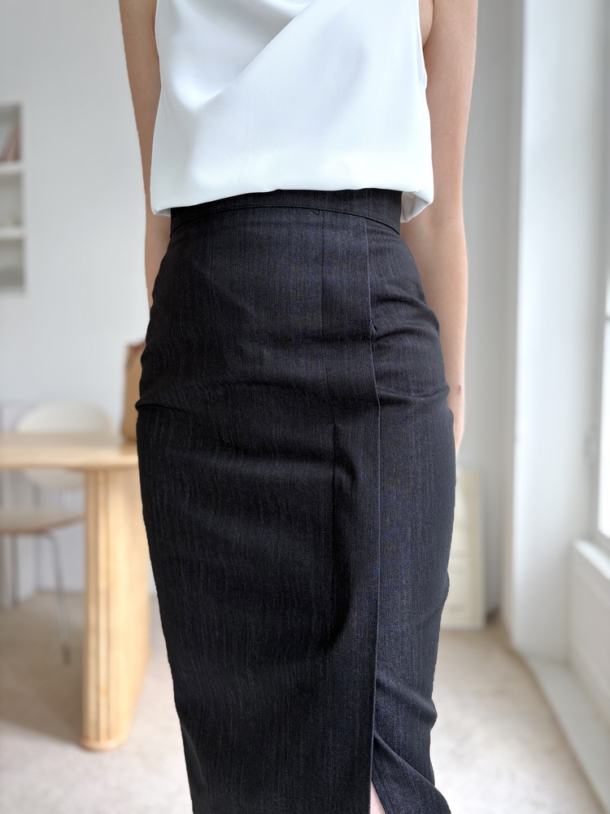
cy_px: 407
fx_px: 611
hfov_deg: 53.1
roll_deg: -0.8
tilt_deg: -2.6
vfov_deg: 67.3
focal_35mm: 26
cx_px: 305
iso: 64
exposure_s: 1/60
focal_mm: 5.96
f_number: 1.6
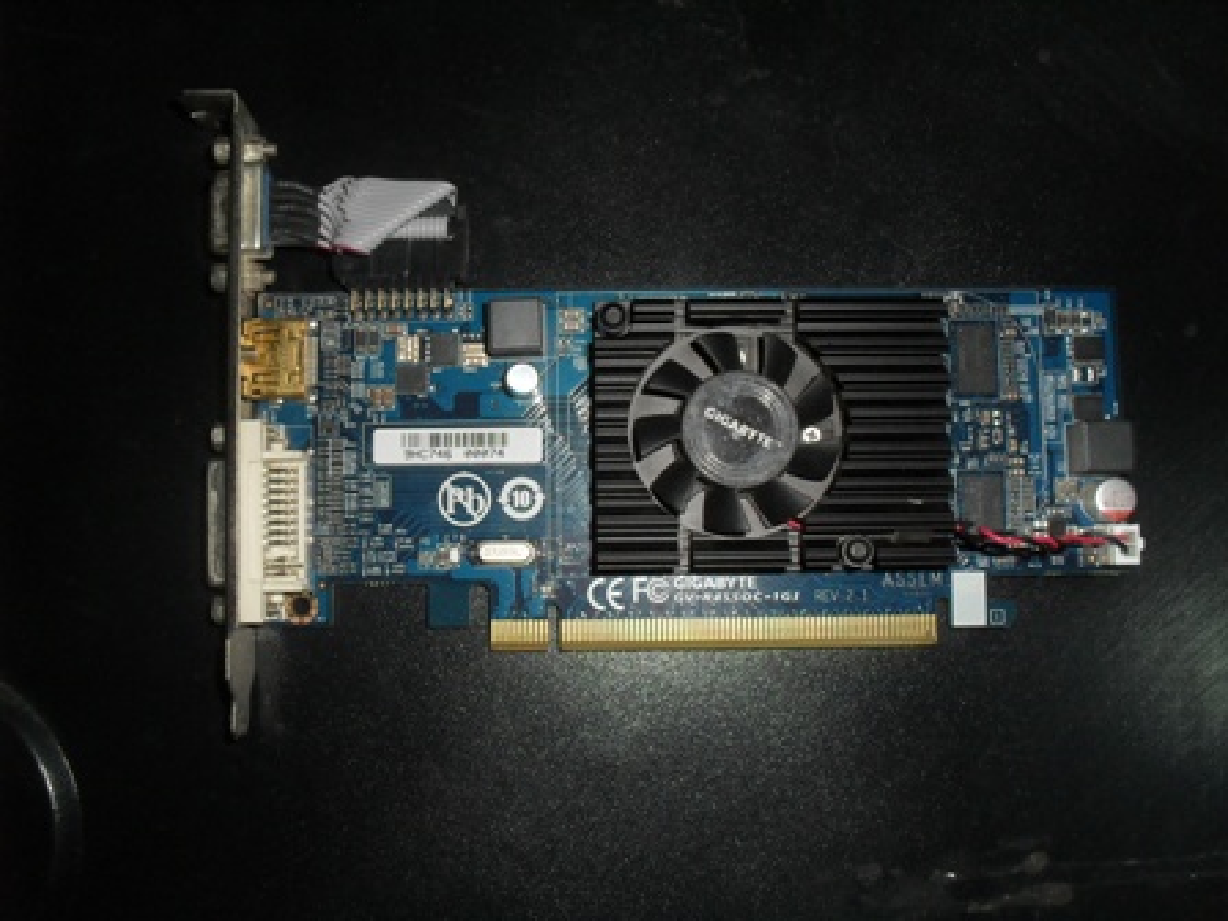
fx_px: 1242
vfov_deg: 40.7
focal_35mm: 35
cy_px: 460
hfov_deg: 52.6
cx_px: 614
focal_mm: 6.3
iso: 200
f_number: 3.2
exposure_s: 1/45
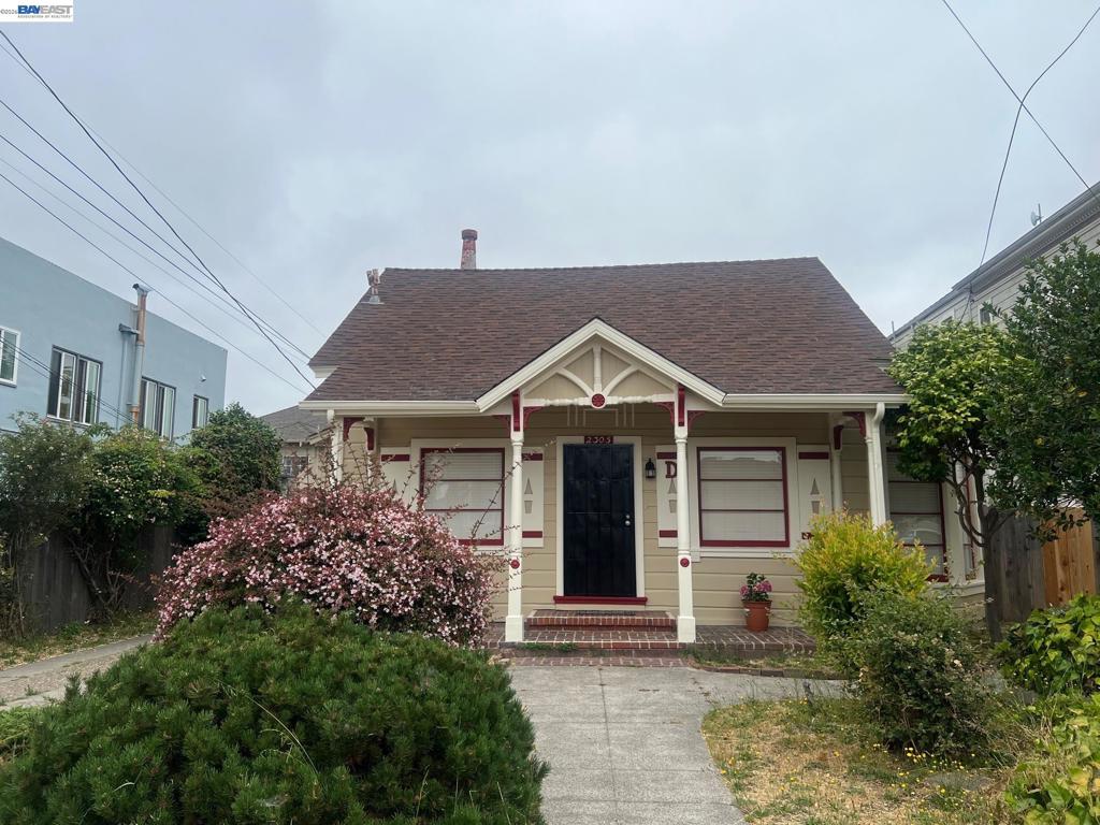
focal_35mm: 26
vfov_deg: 53.1
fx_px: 826
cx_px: 550
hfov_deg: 67.3
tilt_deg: +8.1
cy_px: 412
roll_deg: +0.1
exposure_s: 1/1698
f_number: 1.5
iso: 50
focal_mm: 5.7
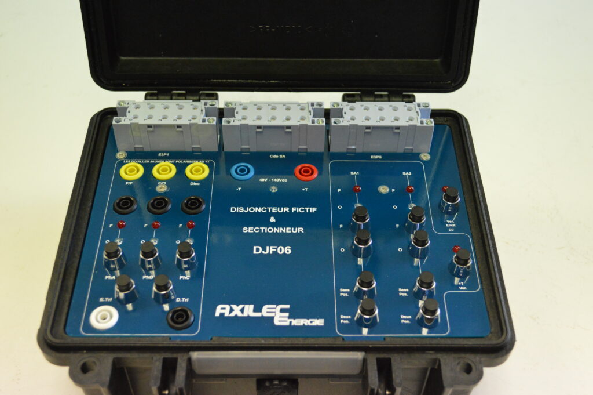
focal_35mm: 48
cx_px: 296
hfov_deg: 41.1
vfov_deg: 28.0
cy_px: 198
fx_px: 790
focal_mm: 32
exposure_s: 1/320
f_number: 4.8
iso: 3200
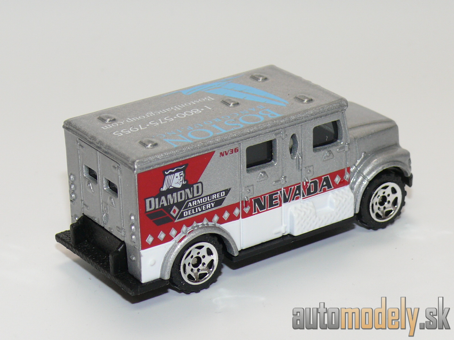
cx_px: 227
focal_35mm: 117
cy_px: 170
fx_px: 1534
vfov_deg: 12.7
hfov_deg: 16.8
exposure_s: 1/30
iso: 100
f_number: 4
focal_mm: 14.4
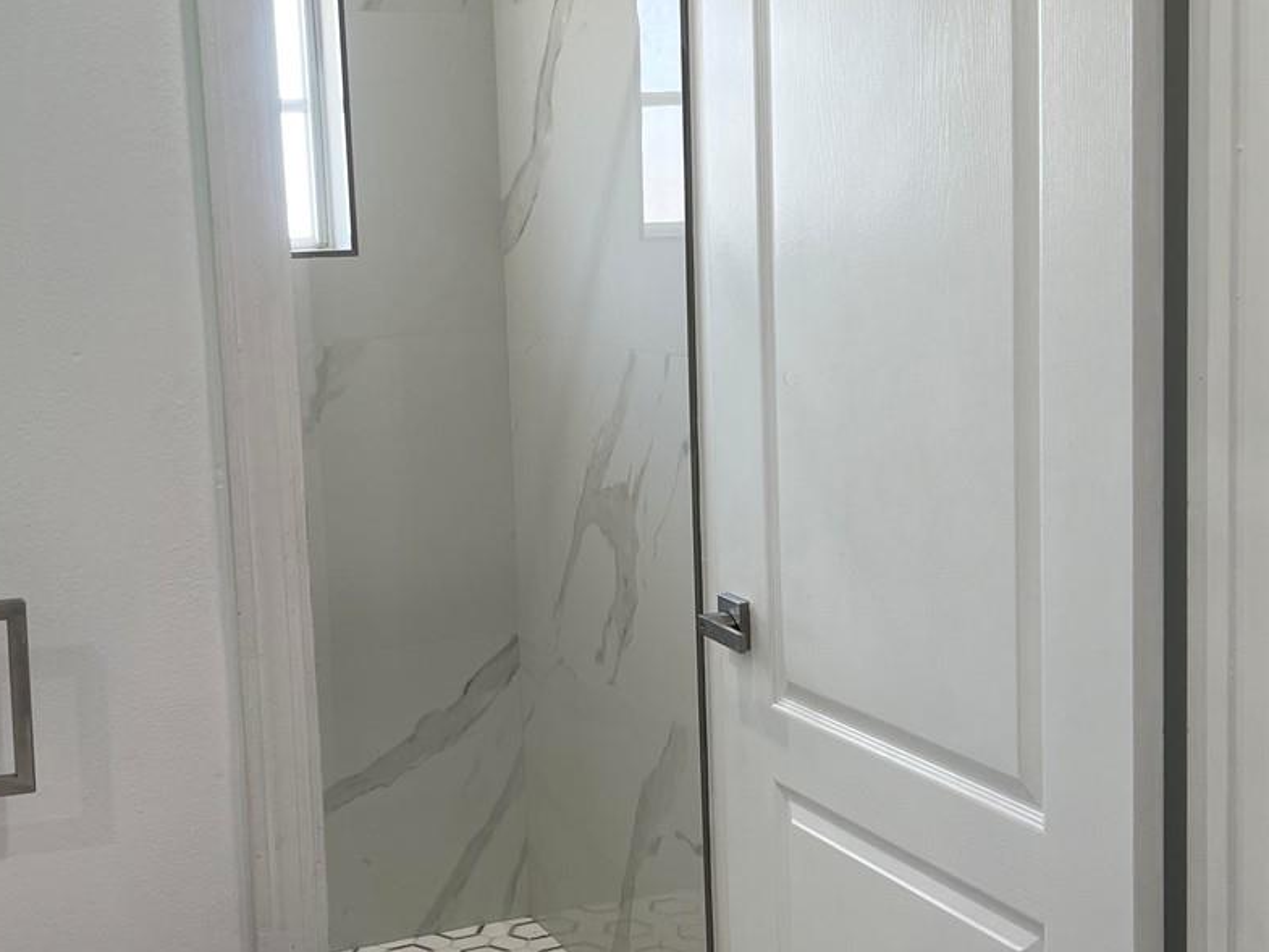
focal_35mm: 53
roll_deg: +2.9
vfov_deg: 27.5
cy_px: 449
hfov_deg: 36.1
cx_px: 522
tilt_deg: -9.1
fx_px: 1943
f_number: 1.5
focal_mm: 5.7
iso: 40
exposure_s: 1/155
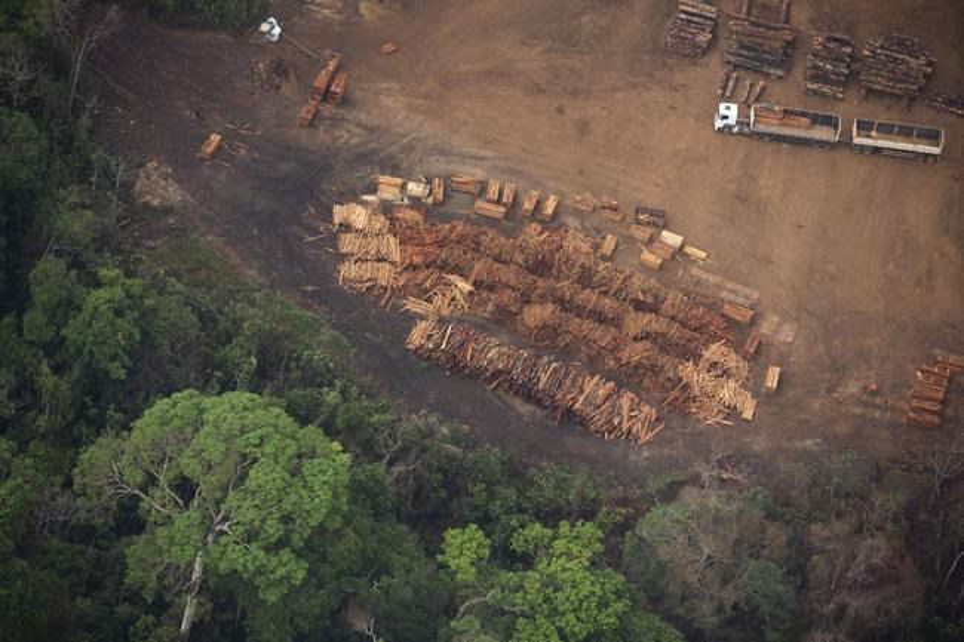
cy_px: 321
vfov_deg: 6.4
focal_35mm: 216
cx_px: 482
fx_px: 5782
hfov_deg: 9.5
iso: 2500
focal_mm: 216
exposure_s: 1/2000
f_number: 6.3
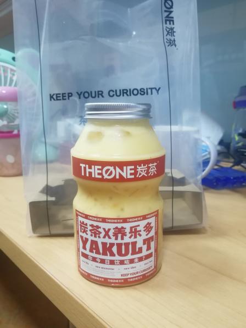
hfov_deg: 51.4
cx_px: 123
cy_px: 164
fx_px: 256
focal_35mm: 27
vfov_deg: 65.3
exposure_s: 1/33.3
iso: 320
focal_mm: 3.83
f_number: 1.8
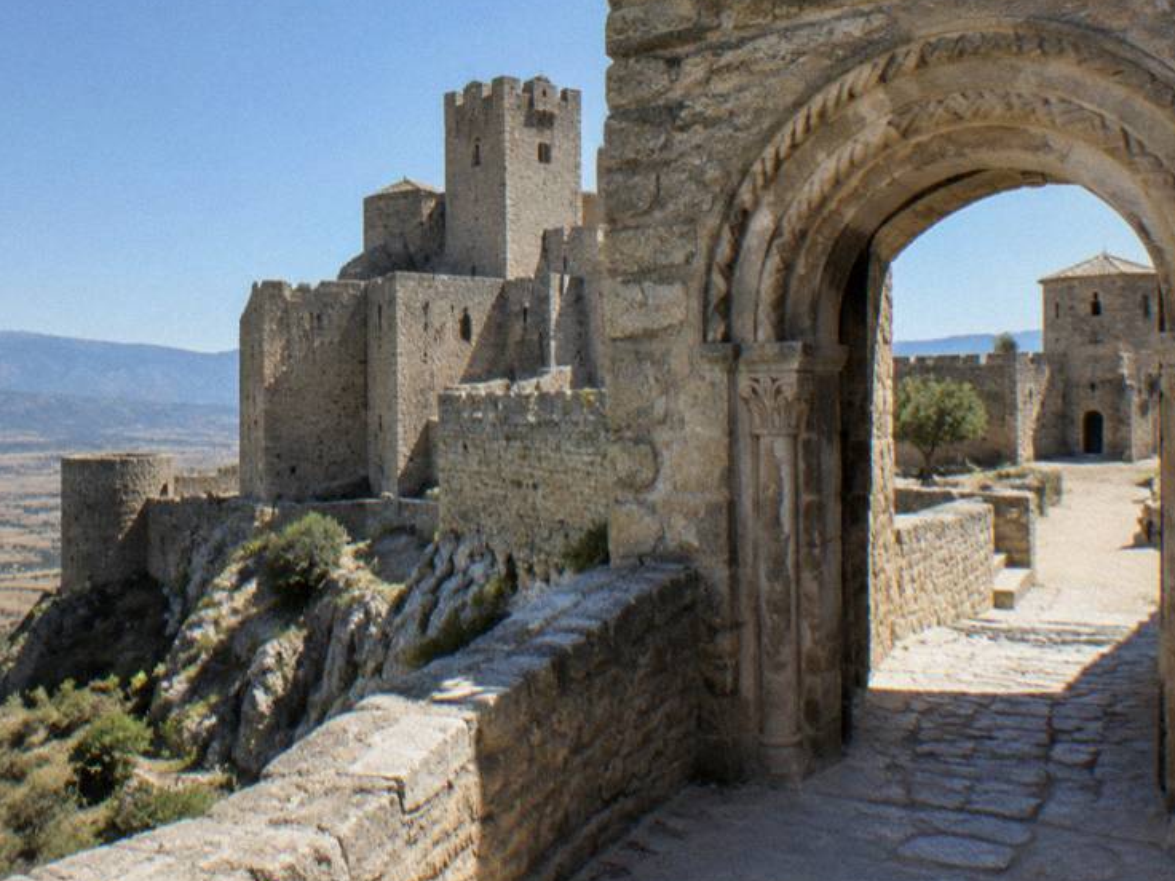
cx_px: 618
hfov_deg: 30.3
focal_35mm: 64
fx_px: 2172
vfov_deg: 22.9
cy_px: 461
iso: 400
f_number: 5.6
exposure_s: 1/640
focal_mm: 49
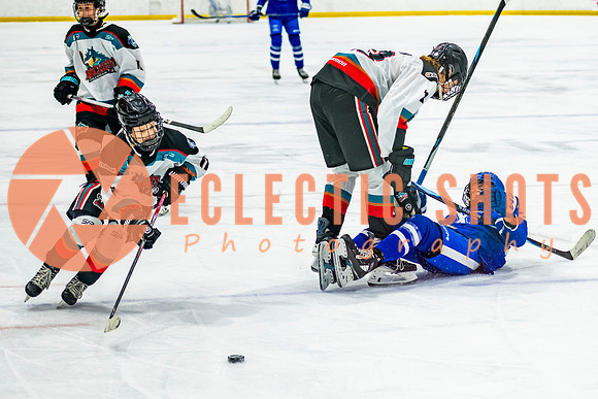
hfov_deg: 17.7
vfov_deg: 12.0
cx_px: 452
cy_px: 221
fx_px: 1905
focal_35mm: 115
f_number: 3.2
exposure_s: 1/800
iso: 1600
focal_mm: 70
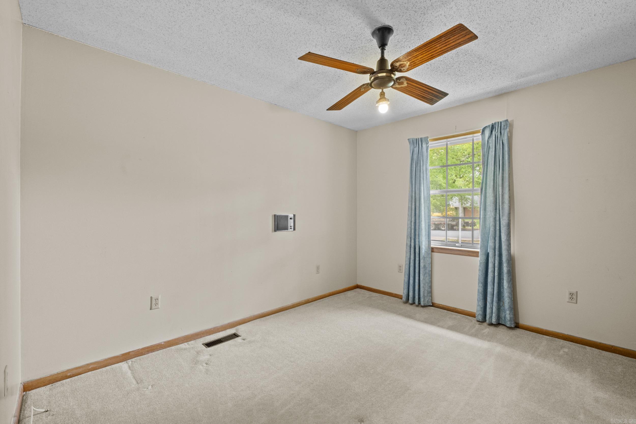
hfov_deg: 100.4
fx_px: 265
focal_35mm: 15
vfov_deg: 77.3
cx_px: 318
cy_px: 212
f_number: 8
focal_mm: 10
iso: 400
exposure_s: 1/1.25
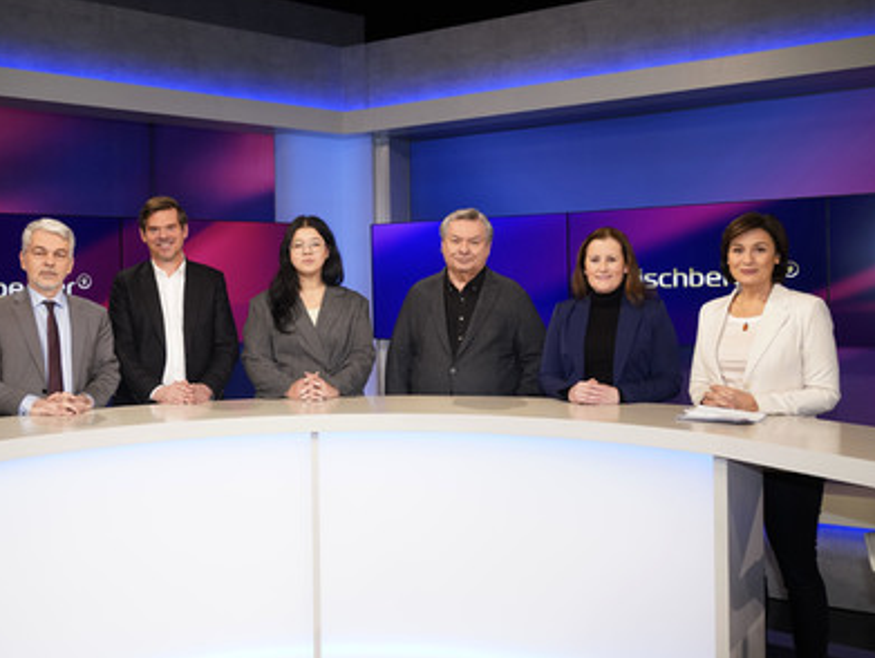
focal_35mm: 31
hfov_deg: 58.2
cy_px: 331
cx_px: 388
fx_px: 784
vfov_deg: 45.5
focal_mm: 28
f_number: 5
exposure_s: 1/125
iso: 2000
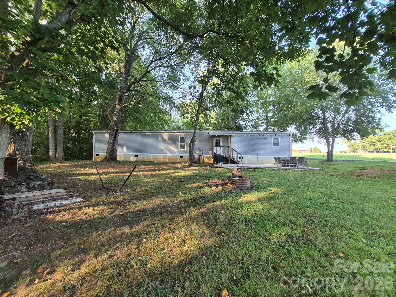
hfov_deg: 106.2
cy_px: 148
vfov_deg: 89.9
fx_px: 149
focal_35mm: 13
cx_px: 198
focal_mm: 1.74
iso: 80
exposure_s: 1/120
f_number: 2.2
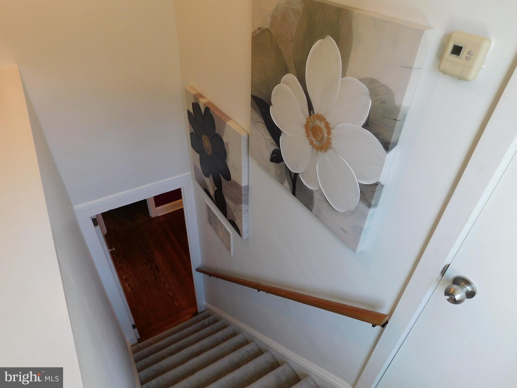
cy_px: 194
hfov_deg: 73.9
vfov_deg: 58.9
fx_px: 344
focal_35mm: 23
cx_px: 258
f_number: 3
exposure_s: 1/30
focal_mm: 4
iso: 200
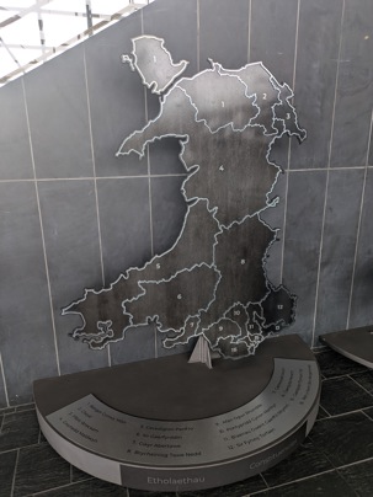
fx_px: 359
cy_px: 248
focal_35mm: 25
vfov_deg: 69.4
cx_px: 186
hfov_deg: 54.9
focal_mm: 5.43
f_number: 1.89
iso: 38
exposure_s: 1/126
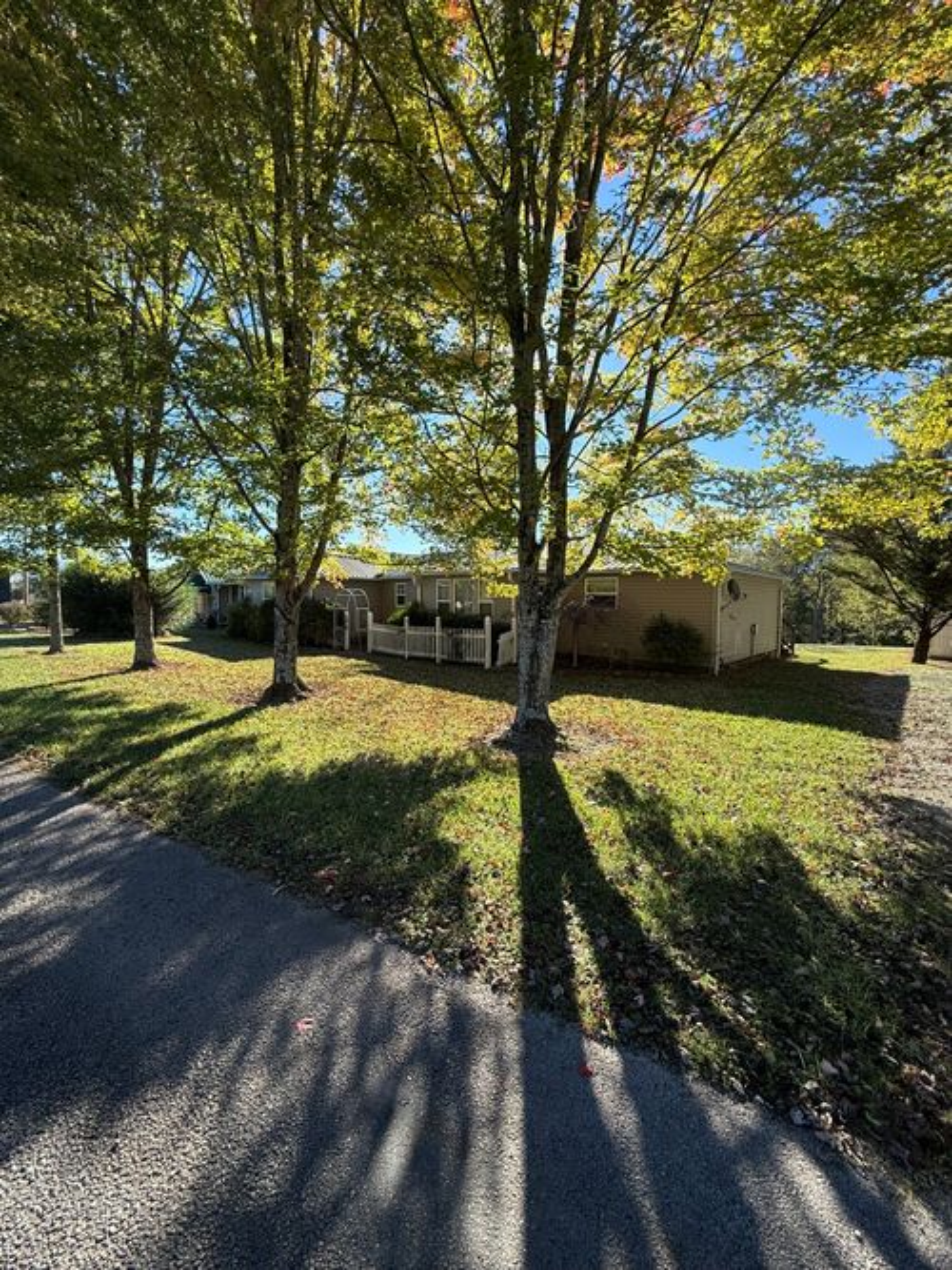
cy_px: 635
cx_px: 476
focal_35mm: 14
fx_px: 514
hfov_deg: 85.7
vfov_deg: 102.1
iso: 64
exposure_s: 1/672
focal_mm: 2.22
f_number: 2.2
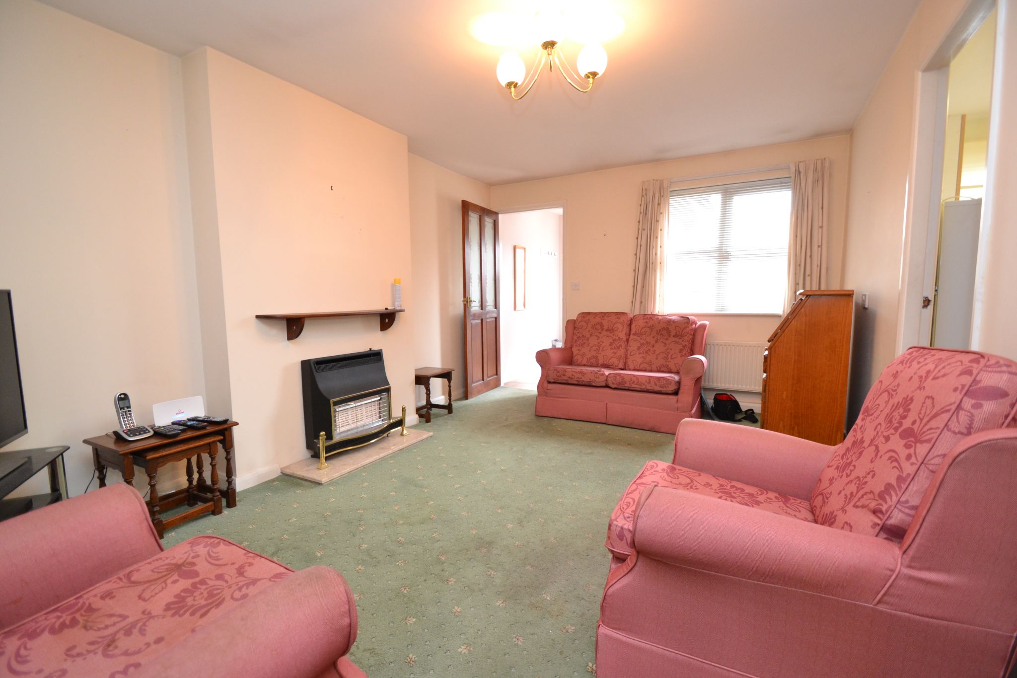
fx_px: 424
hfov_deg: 100.4
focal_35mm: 15
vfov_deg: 77.3
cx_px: 508
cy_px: 339
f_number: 3.5
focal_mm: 10
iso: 1100
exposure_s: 1/60
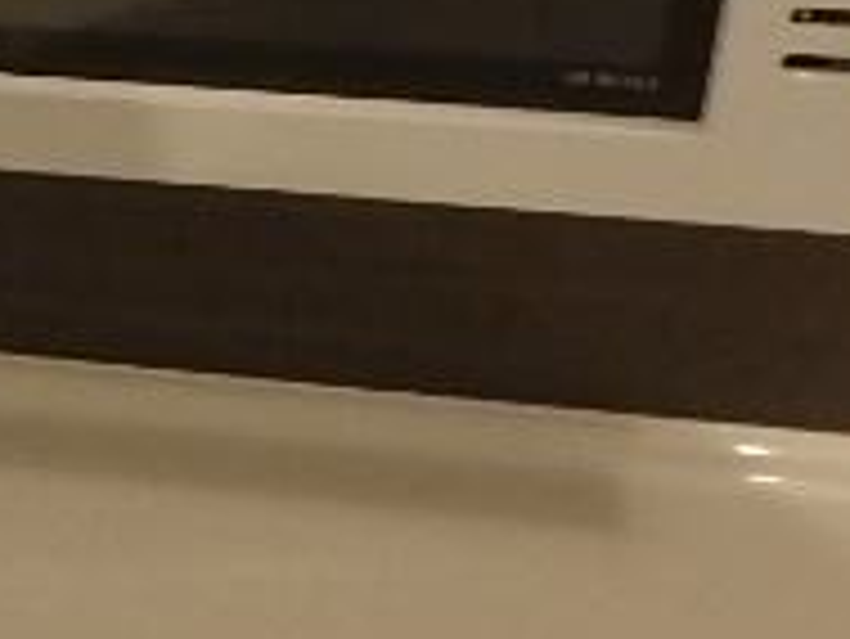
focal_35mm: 71
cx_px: -94
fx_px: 1745
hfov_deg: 25.3
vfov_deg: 17.9
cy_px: -392
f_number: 3.5
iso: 1600
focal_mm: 3.7
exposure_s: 1/20
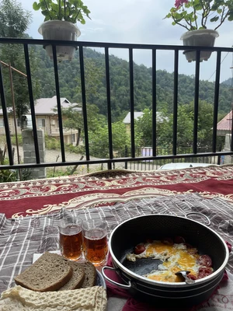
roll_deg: +1.1
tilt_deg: -12.0
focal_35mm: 26
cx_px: 116
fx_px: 233
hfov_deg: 53.1
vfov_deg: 67.3
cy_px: 156
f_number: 1.6
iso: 50
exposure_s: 1/935
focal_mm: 5.1
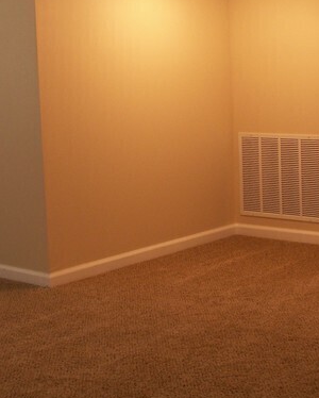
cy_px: 152
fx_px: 860
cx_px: 153
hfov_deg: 21.0
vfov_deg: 26.0
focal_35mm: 73
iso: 80
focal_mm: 5.86
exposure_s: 1/40
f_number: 2.8
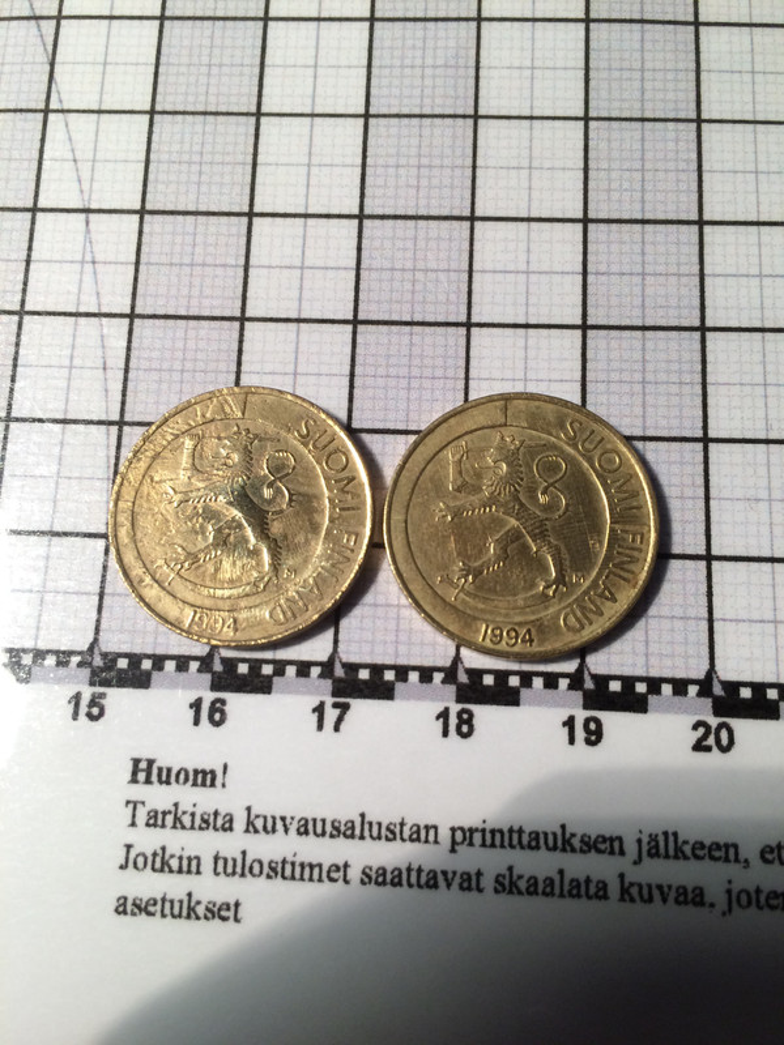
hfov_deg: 48.2
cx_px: 392
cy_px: 522
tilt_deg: -78.2
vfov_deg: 61.7
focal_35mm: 29
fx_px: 876
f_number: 2.2
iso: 50
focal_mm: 4.15
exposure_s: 1/33
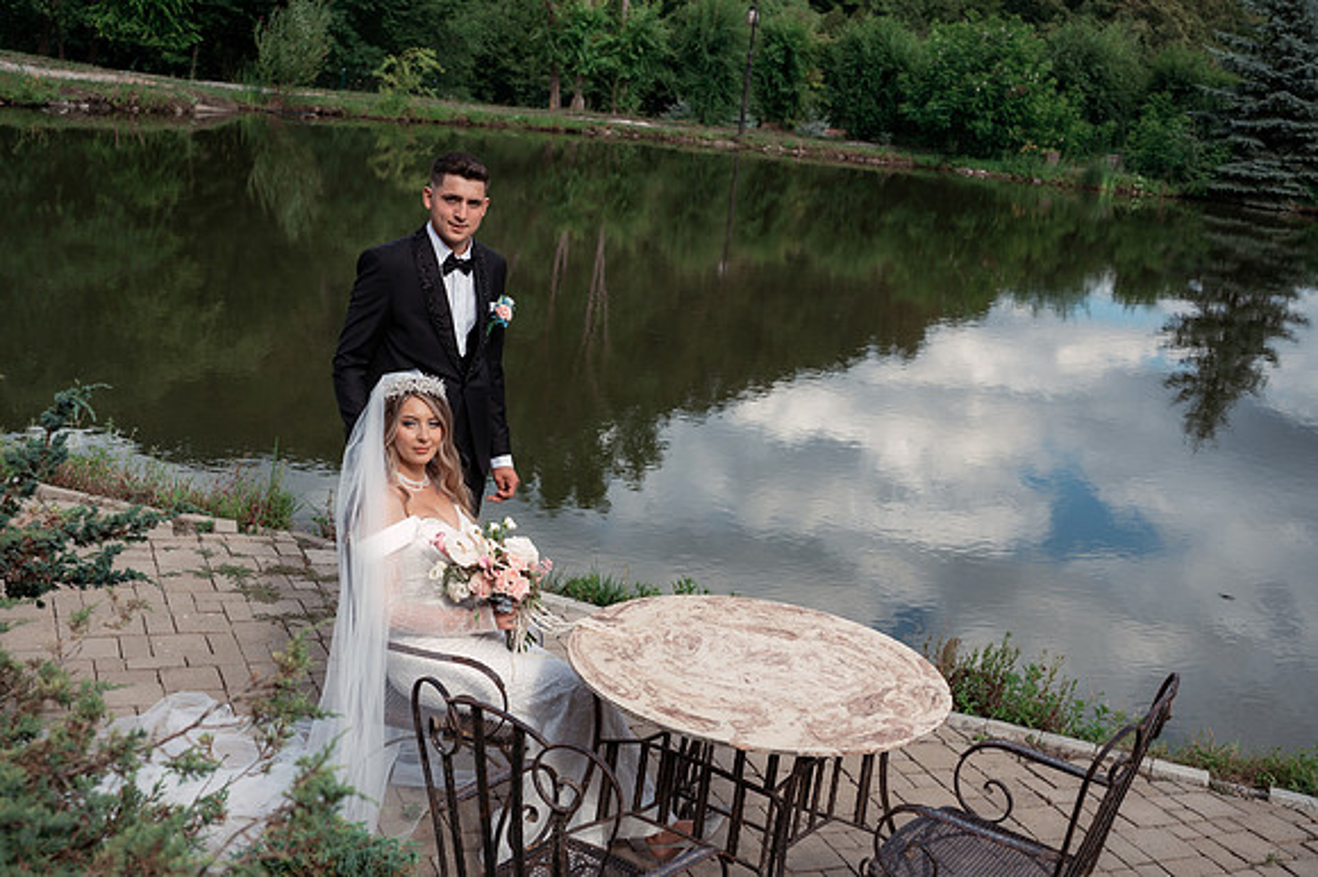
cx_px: 659
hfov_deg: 48.5
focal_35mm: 40
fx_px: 1464
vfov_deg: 33.4
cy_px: 438
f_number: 4
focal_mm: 40
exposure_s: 1/500
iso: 160
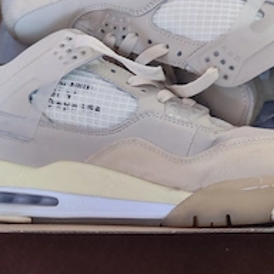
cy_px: 111
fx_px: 412
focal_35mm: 46
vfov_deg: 36.7
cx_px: 143
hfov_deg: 36.8
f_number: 1.89
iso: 1435
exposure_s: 1/20
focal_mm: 5.95
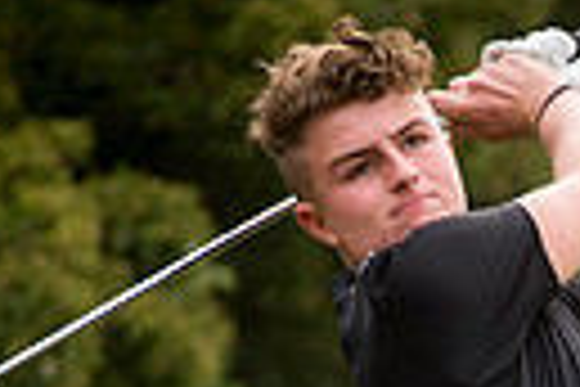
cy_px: 848
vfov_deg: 1.0
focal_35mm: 1347
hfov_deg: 1.5
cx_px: 809
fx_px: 21700
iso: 500
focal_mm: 300
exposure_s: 1/2500
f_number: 4
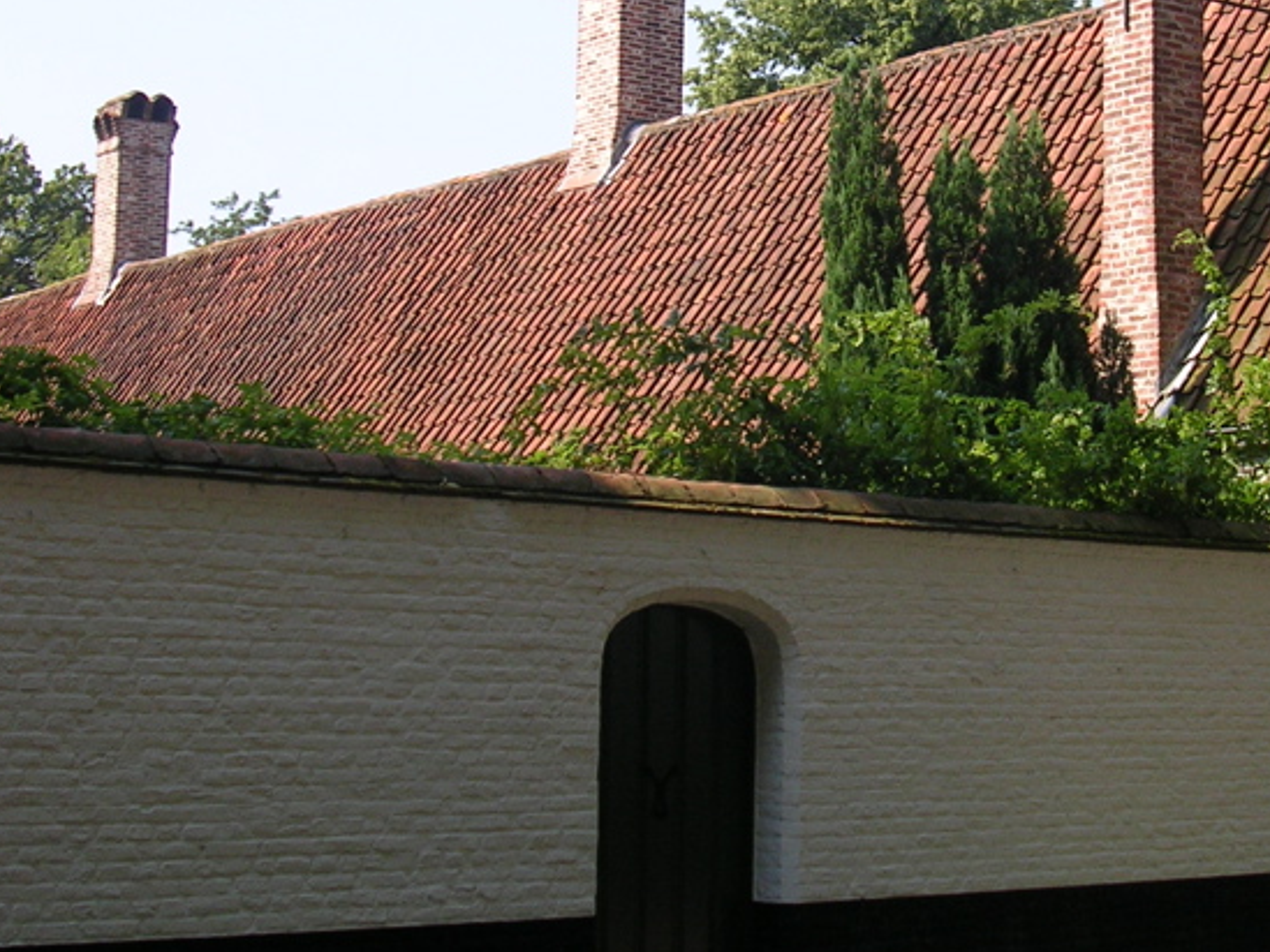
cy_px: 342
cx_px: 902
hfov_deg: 25.8
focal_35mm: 75
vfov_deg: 19.6
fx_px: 2752
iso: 50
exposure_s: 1/462
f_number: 3.1
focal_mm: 7.5
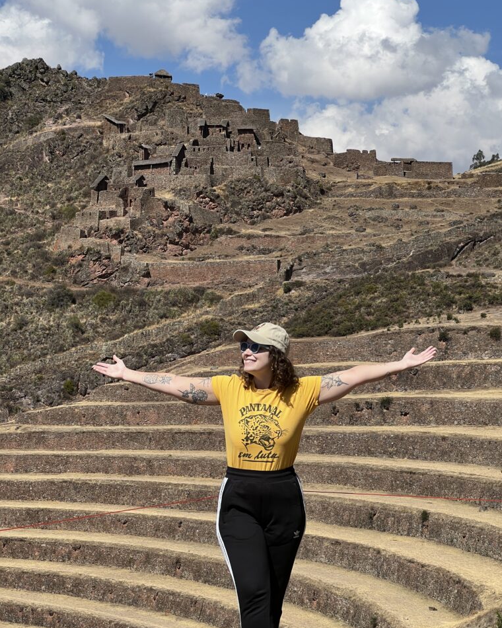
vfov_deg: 23.6
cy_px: 324
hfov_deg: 18.9
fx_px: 1504
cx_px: 253
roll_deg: +0.3
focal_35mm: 81
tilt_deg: -0.3
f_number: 2.8
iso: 32
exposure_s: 1/840
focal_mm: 9
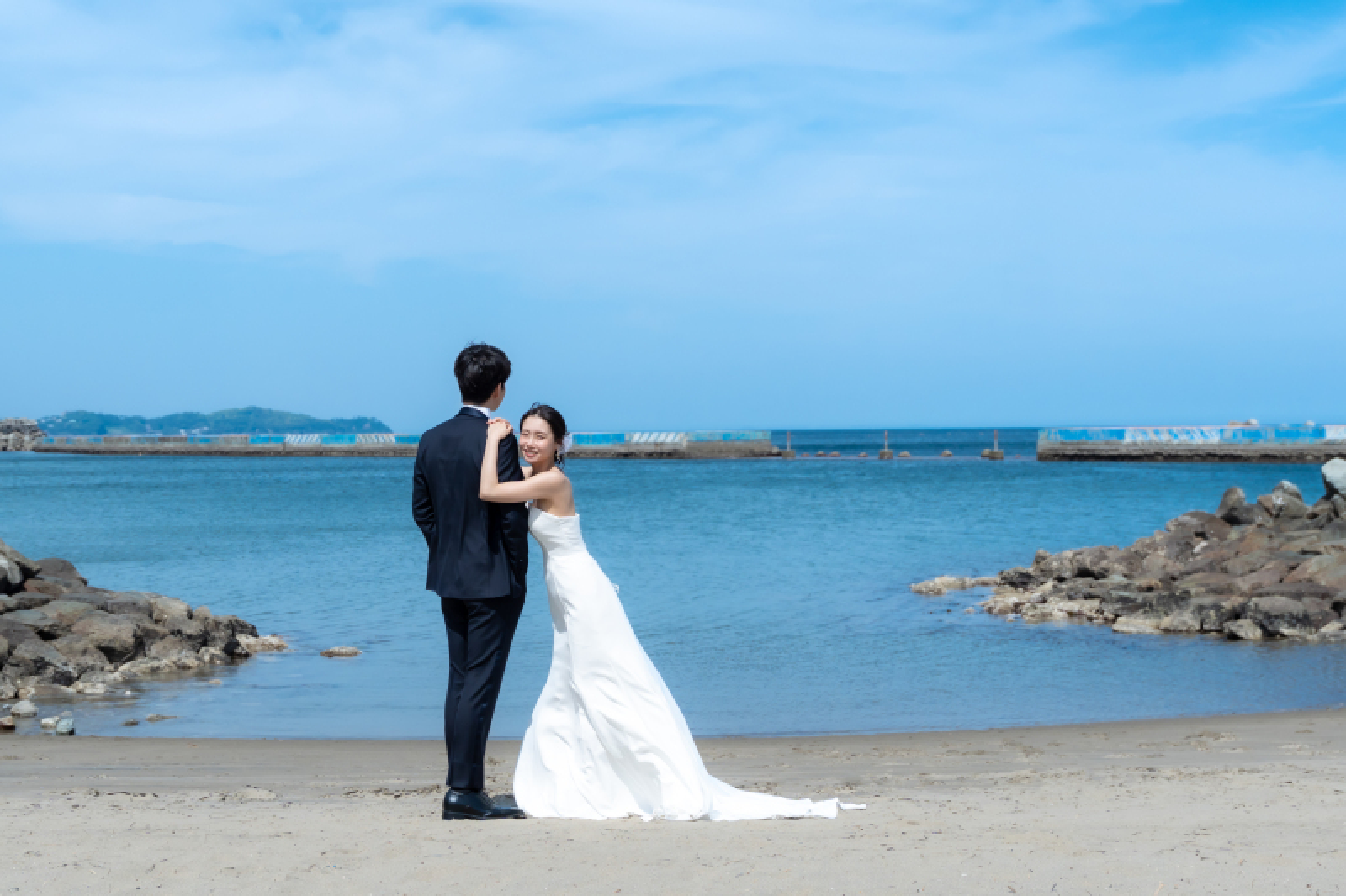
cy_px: 448
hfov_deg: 39.6
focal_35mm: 50
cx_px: 673
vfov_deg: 27.0
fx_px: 1869
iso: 320
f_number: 3.5
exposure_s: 1/6400
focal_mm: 33.6
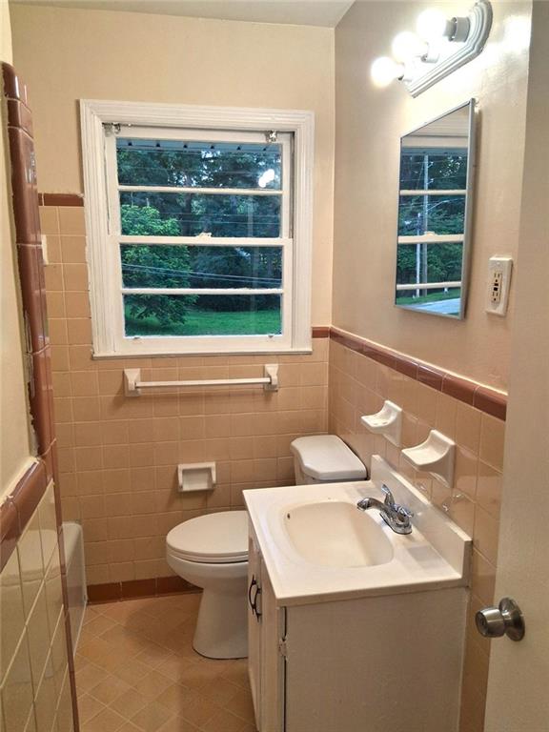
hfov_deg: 53.1
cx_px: 274
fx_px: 550
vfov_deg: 67.3
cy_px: 366
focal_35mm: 26
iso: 100
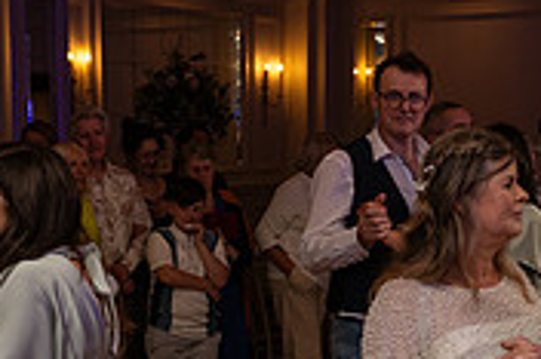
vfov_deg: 12.0
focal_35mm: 112
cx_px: 283
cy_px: 403
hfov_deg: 18.3
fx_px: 1682
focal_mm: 34
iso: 500
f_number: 3.5
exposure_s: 1/160
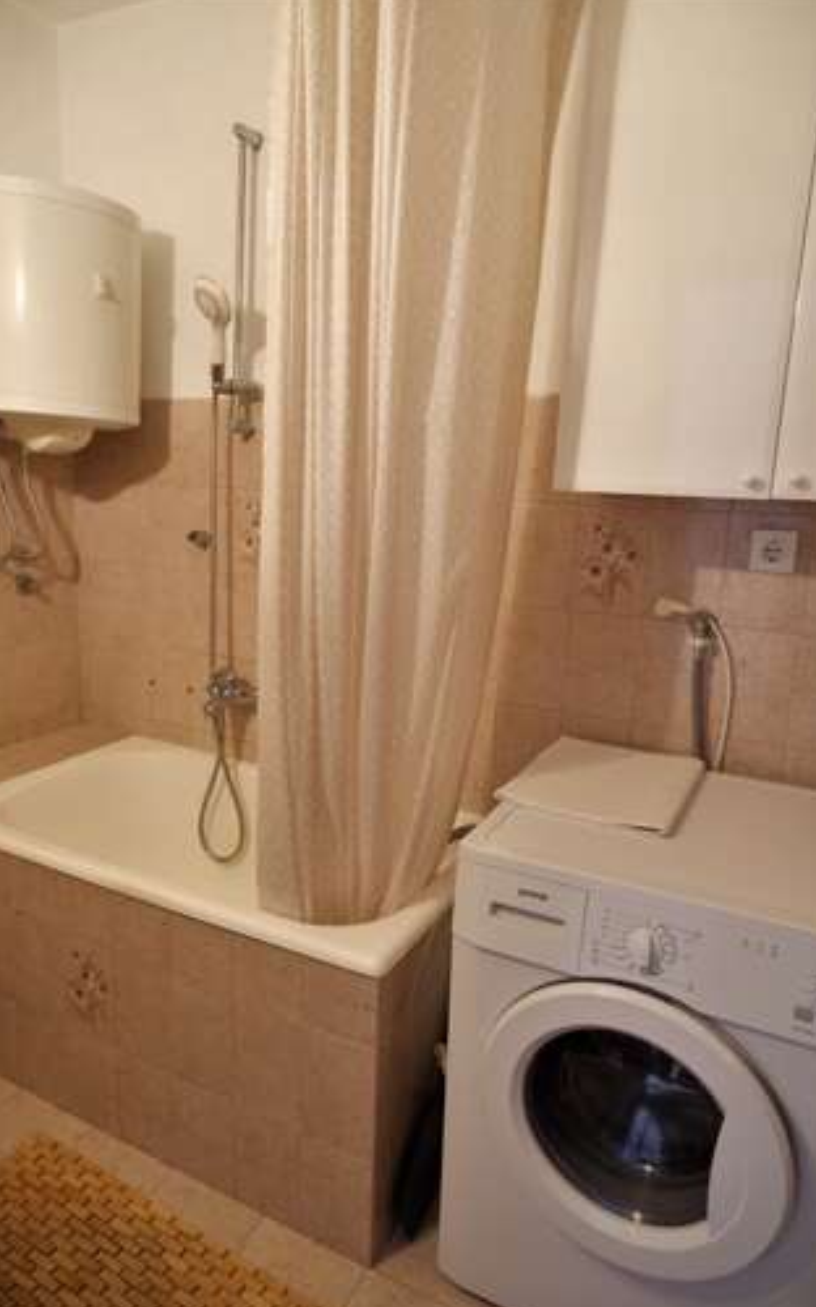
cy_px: 656
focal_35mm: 24
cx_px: 378
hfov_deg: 51.0
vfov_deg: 74.8
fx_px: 855
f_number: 3.5
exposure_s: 1/27
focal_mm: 15.2
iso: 3200
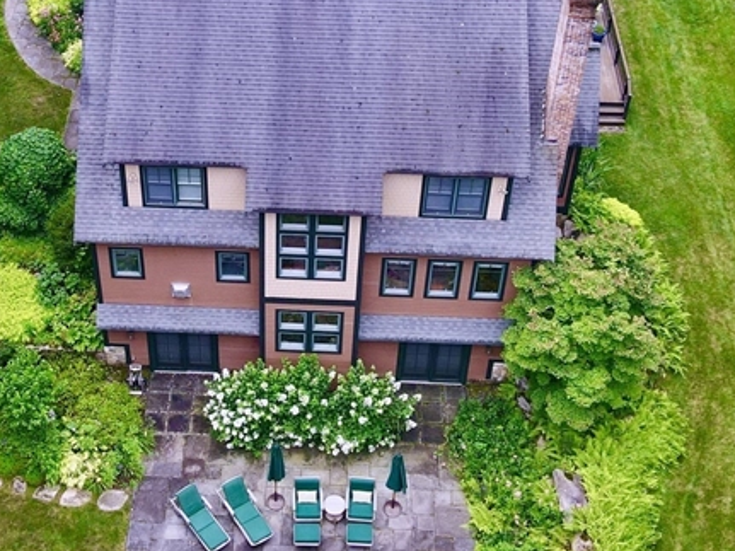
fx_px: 1210
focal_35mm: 57
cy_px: 135
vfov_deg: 25.3
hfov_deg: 33.5
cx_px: 246
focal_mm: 4.5
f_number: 2.8
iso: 100
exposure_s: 1/125
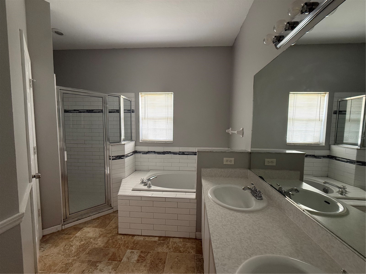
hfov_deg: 102.1
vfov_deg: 85.7
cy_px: 137
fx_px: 148
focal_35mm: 14
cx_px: 183
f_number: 2.2
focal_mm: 2.22
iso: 320
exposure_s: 1/99
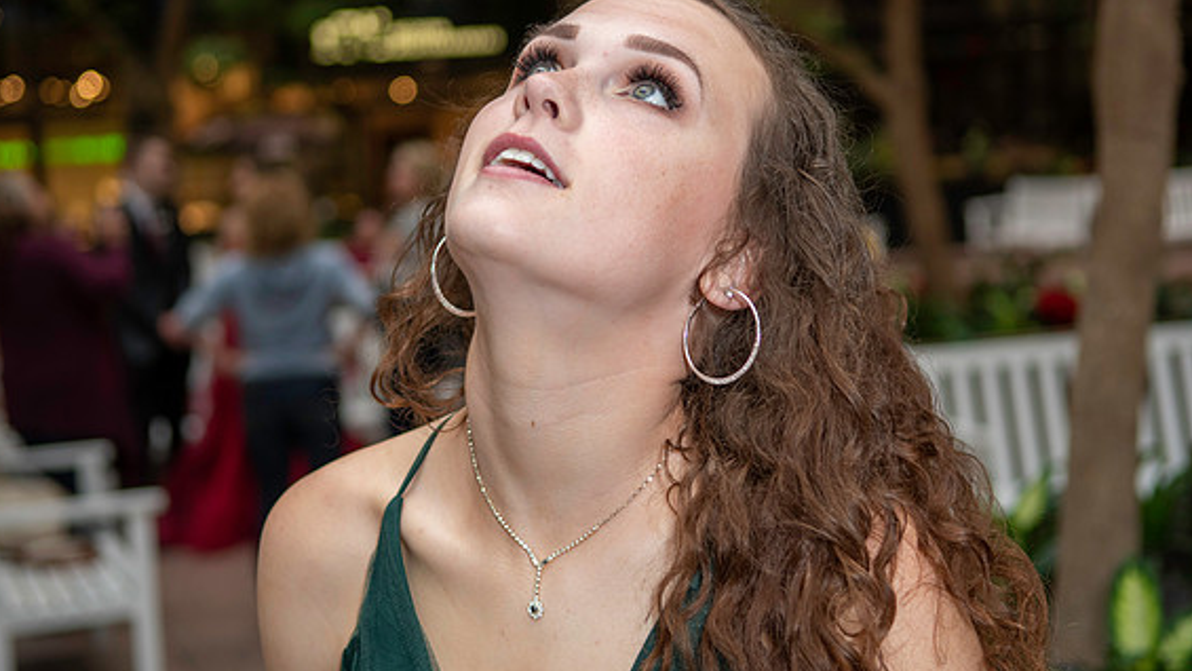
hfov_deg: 29.7
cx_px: 582
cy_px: 290
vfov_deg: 17.0
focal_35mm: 71
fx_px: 2244
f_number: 2.8
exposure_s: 1/160
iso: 200
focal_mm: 44
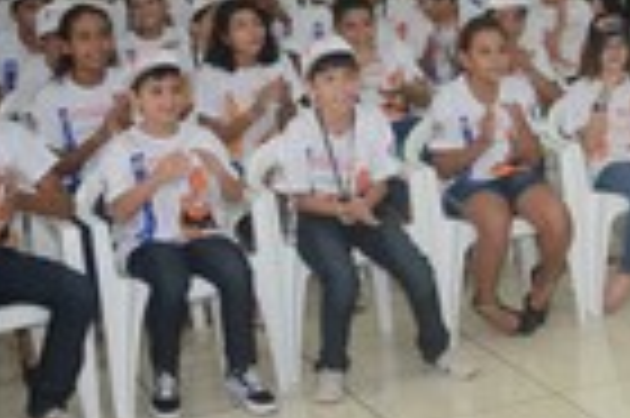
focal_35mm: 106
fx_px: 1853
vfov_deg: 12.8
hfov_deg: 17.1
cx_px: 986
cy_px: 85
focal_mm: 22
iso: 1600
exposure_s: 1/125
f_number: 3.8
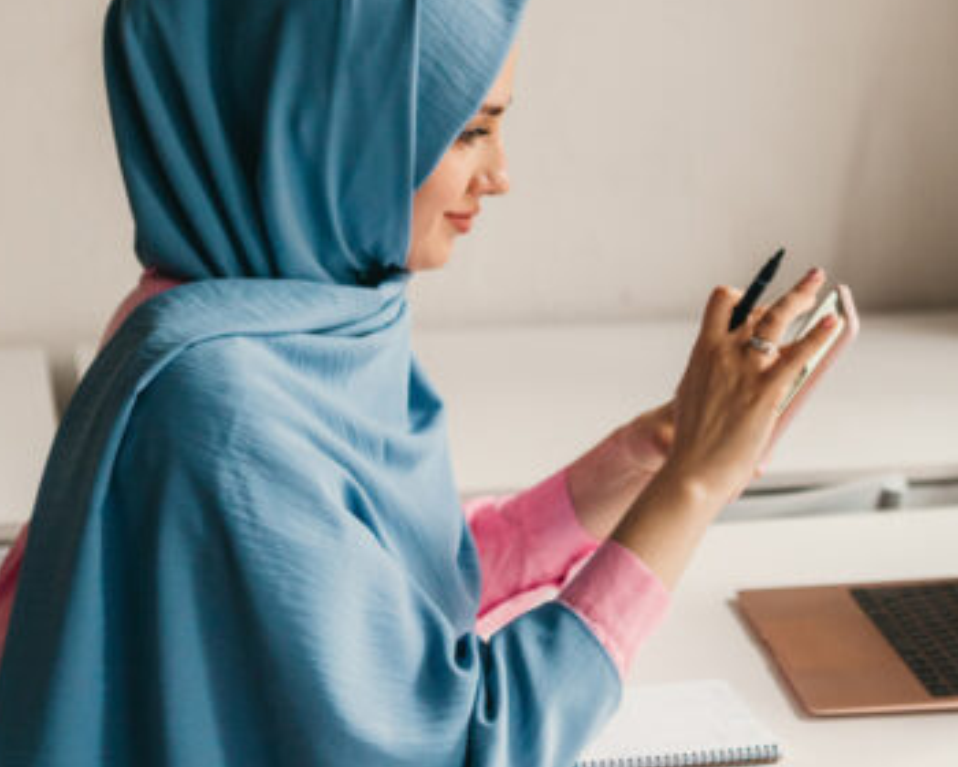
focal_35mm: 87
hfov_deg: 21.9
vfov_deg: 17.7
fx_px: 2467
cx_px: 662
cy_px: 394
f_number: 2.8
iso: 1000
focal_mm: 45
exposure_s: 1/100
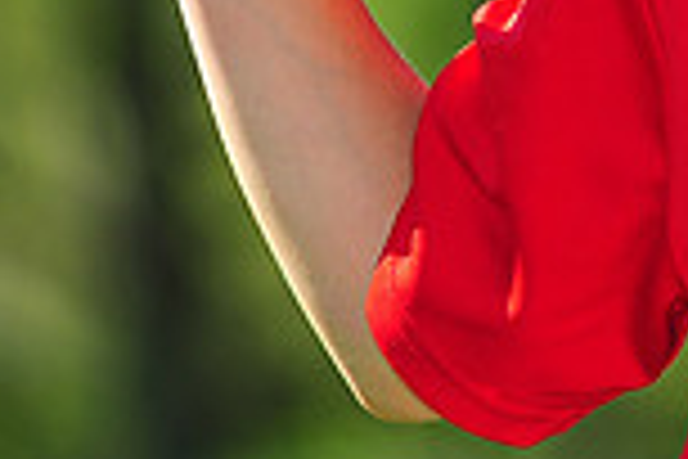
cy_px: -405
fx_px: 13052
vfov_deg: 2.0
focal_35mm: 683
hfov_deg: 3.0
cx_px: 1147
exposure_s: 1/1250
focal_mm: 180
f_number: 3.5
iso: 200
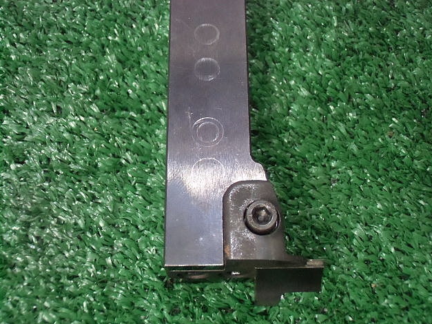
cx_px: 216
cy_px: 160
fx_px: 599
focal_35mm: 48
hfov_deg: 39.7
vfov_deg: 30.3
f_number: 4.2
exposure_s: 1/50
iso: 800
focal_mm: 8.29
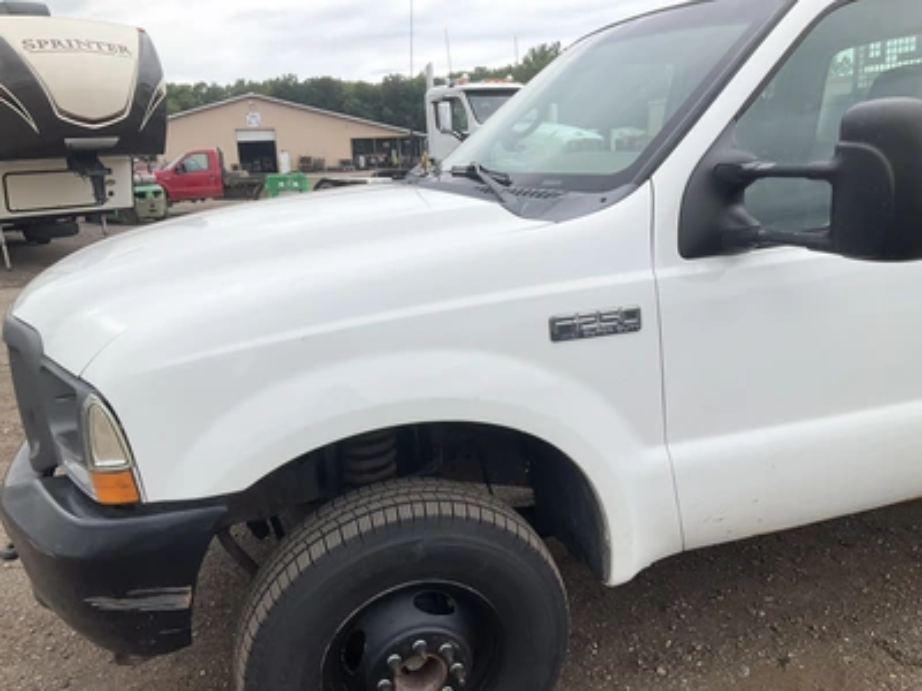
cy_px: 346
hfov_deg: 61.7
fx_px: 772
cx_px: 461
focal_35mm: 29
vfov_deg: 48.2
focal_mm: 3
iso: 25
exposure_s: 1/1098
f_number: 1.8
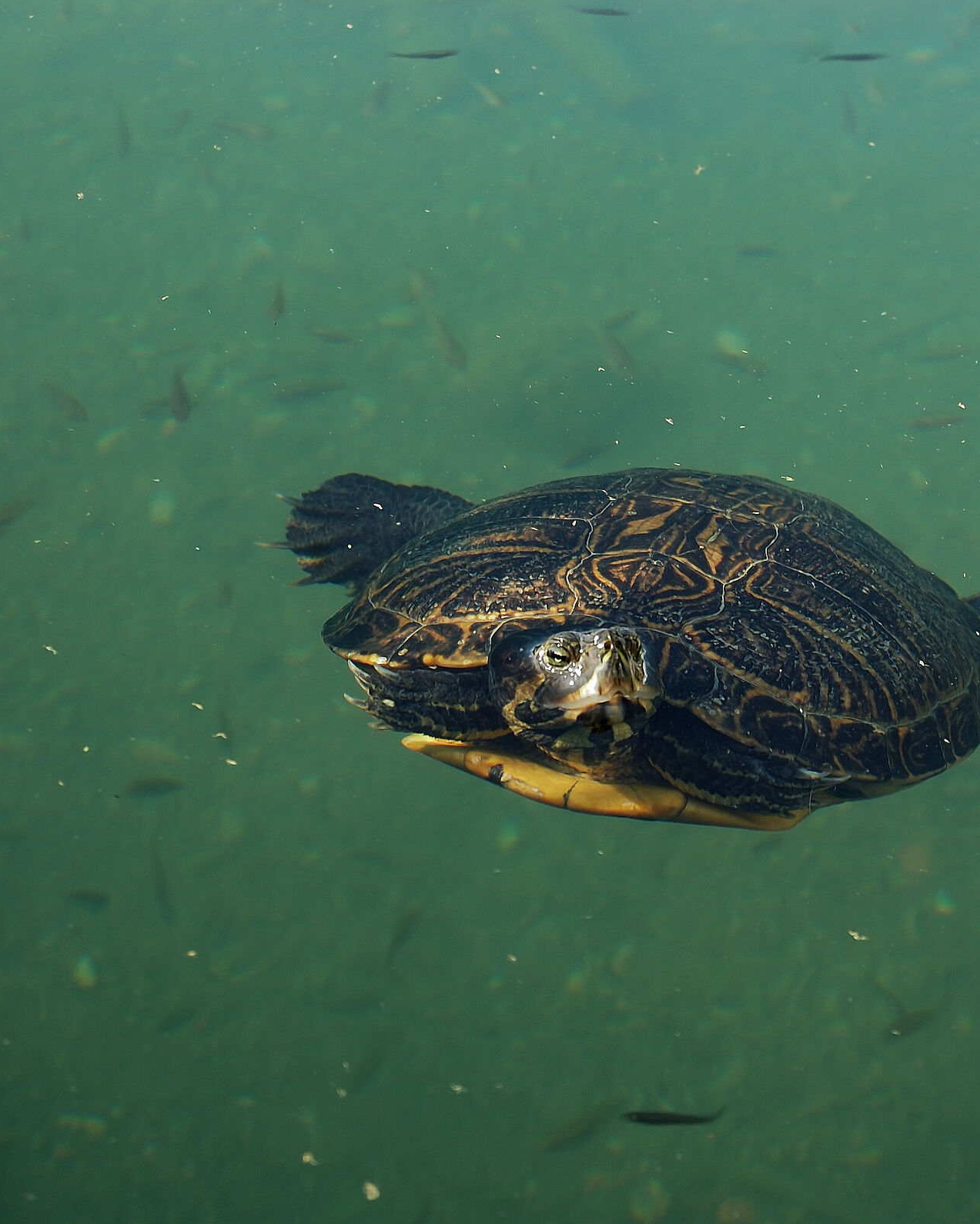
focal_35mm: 117
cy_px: 612
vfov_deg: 16.5
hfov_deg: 13.2
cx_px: 612
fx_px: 4231
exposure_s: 1/30
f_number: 6.3
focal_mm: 55
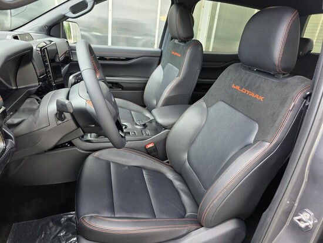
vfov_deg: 58.9
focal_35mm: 23
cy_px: 122
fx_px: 215
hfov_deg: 73.9
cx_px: 162
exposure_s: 1/180
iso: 80
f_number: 1.7
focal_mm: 6.3
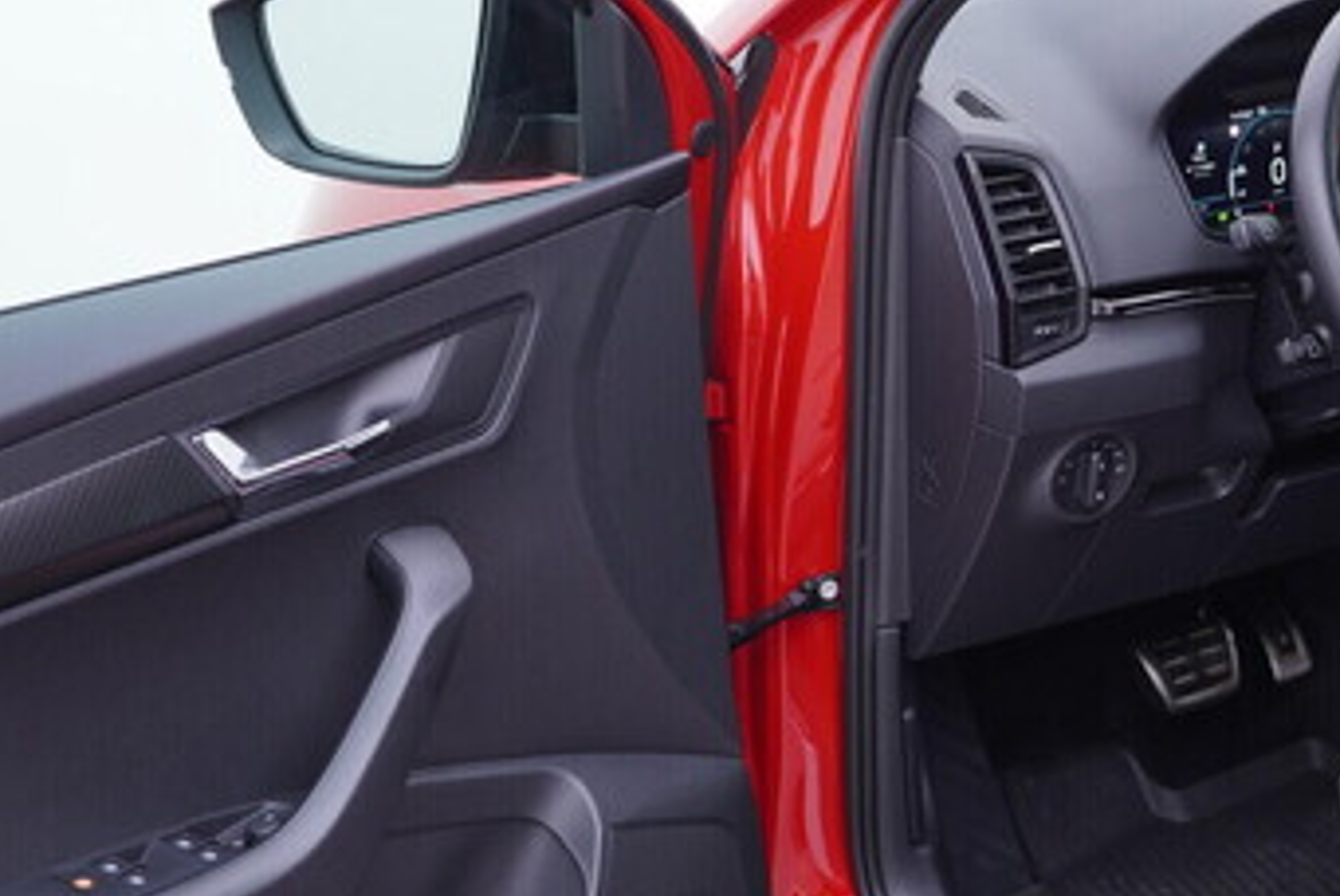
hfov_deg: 33.7
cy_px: 375
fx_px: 2161
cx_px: 1014
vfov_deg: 23.4
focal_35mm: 58
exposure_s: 1/40
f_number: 2.8
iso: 125
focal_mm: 24
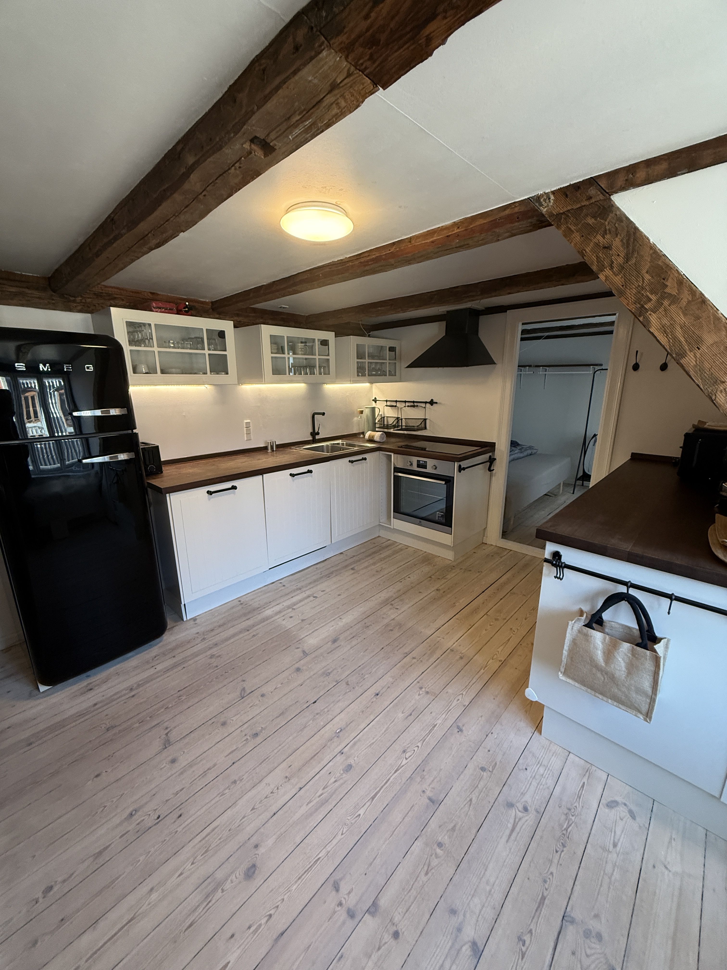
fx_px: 392
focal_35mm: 14
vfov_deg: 102.1
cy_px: 485
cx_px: 364
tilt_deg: -15.1
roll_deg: -0.6
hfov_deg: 85.7
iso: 250
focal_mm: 2.22
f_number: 2.2
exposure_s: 1/100
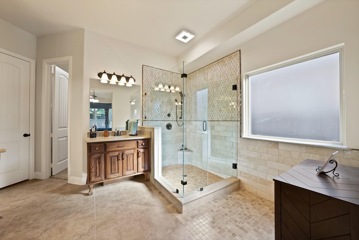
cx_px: 180
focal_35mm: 12
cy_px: 120
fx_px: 120
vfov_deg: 90.1
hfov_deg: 112.6
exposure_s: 1/15
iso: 640
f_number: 7.1
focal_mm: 12
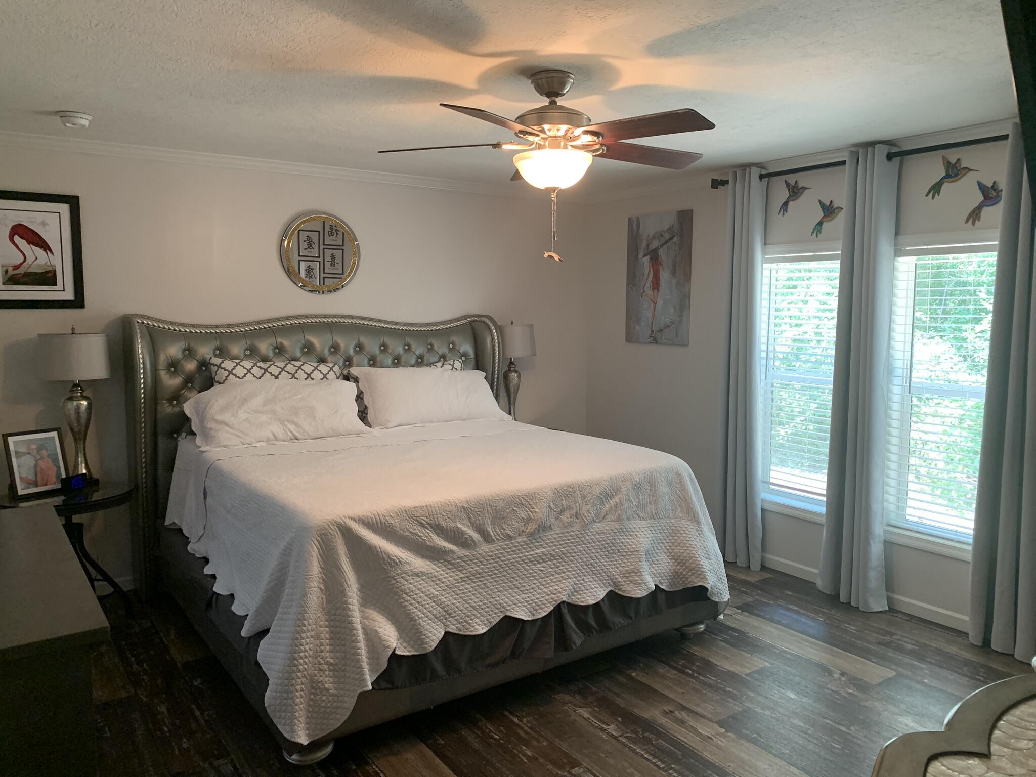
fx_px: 778
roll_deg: -0.6
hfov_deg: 67.3
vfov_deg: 53.1
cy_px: 388
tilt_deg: -5.4
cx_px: 518
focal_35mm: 26
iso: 200
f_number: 1.8
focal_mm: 4.25
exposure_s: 1/60
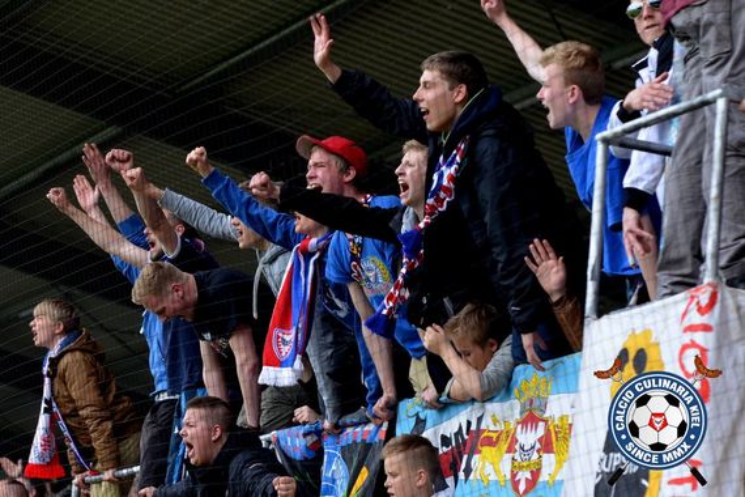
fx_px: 2669
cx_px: 372
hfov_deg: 15.9
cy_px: 248
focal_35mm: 129
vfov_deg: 10.6
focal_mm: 86
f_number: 4
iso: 500
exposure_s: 1/1000
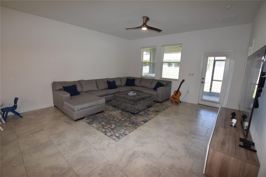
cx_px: 133
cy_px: 88
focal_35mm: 15
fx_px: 111
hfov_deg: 100.4
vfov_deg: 77.3
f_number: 5.6
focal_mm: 10
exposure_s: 1/125
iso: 720
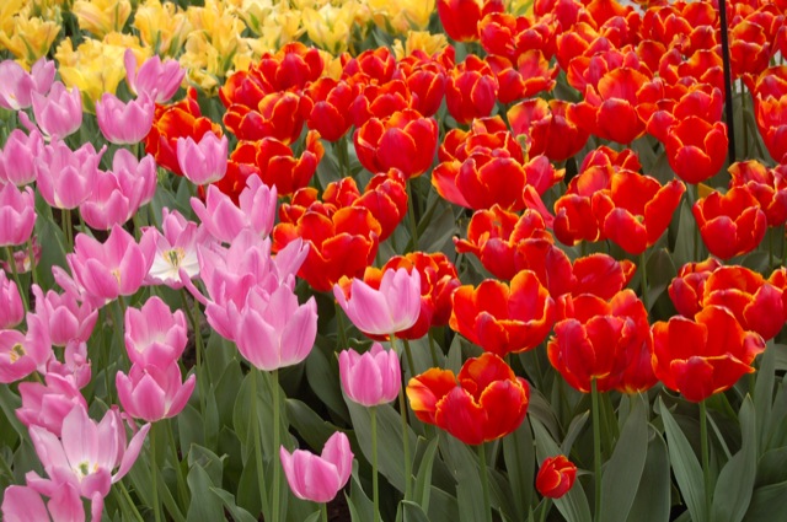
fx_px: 1801
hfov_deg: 24.6
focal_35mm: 82
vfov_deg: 16.5
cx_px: 394
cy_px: 261
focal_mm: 55
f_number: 6.3
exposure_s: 1/160
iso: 400
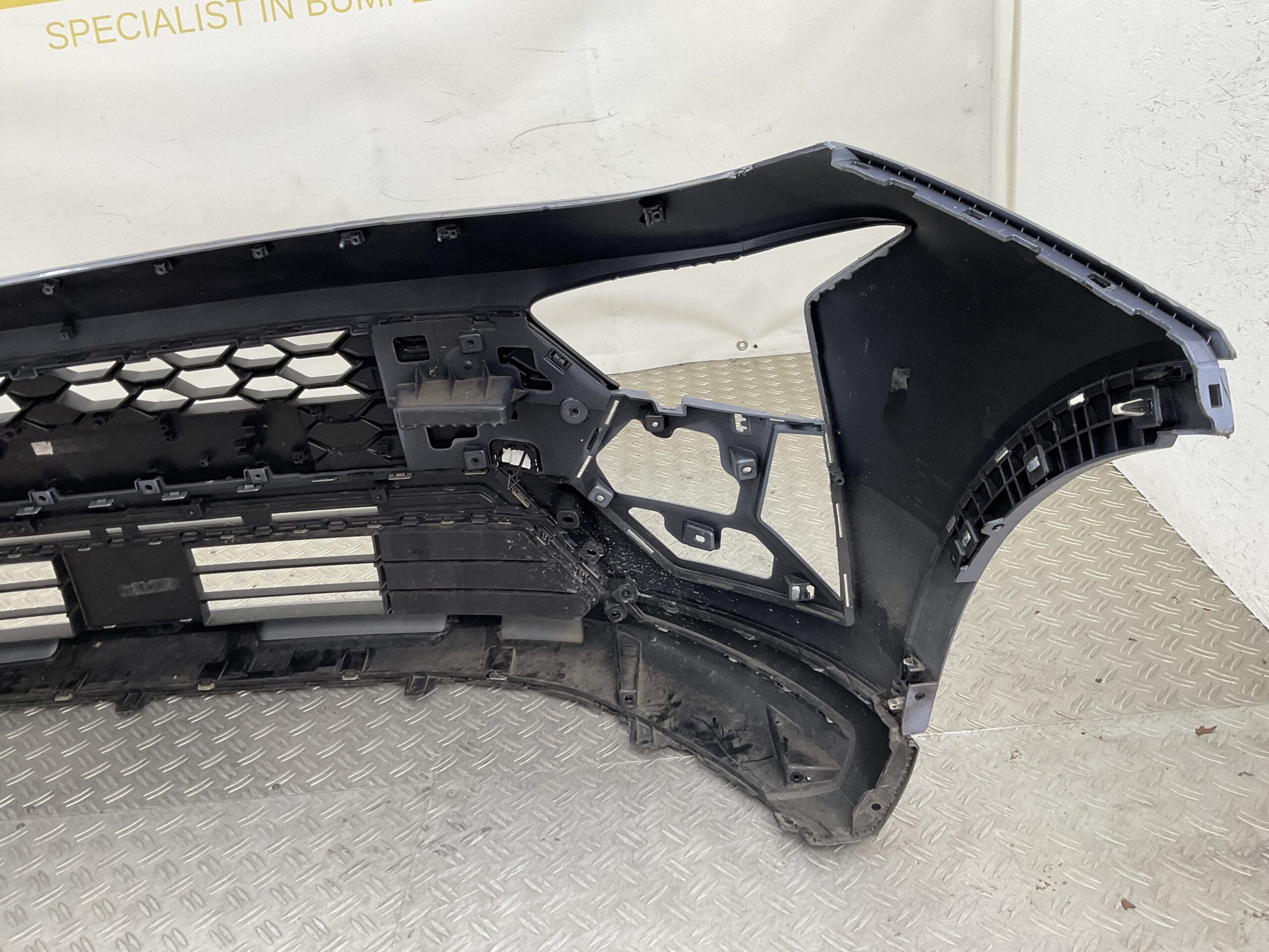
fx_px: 1063
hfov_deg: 61.7
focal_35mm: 29
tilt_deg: -25.3
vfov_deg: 48.2
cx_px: 634
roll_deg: +5.9
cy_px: 476
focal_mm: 3
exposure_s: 1/100
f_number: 1.8
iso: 32
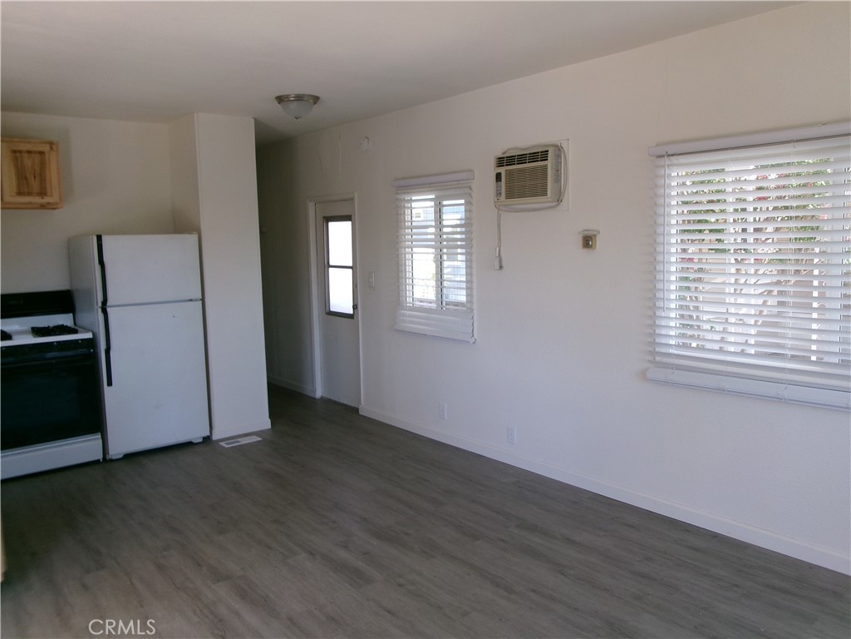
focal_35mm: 28
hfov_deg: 63.4
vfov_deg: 49.7
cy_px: 320
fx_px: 688
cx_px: 426
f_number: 3.9
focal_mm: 5.1
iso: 100
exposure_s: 1/45
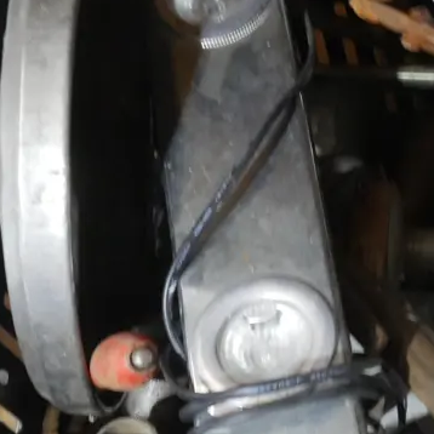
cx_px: 576
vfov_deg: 18.1
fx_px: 1362
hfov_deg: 17.0
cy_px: 295
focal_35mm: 96
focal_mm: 19
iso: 3200
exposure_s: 1/15
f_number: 7.1
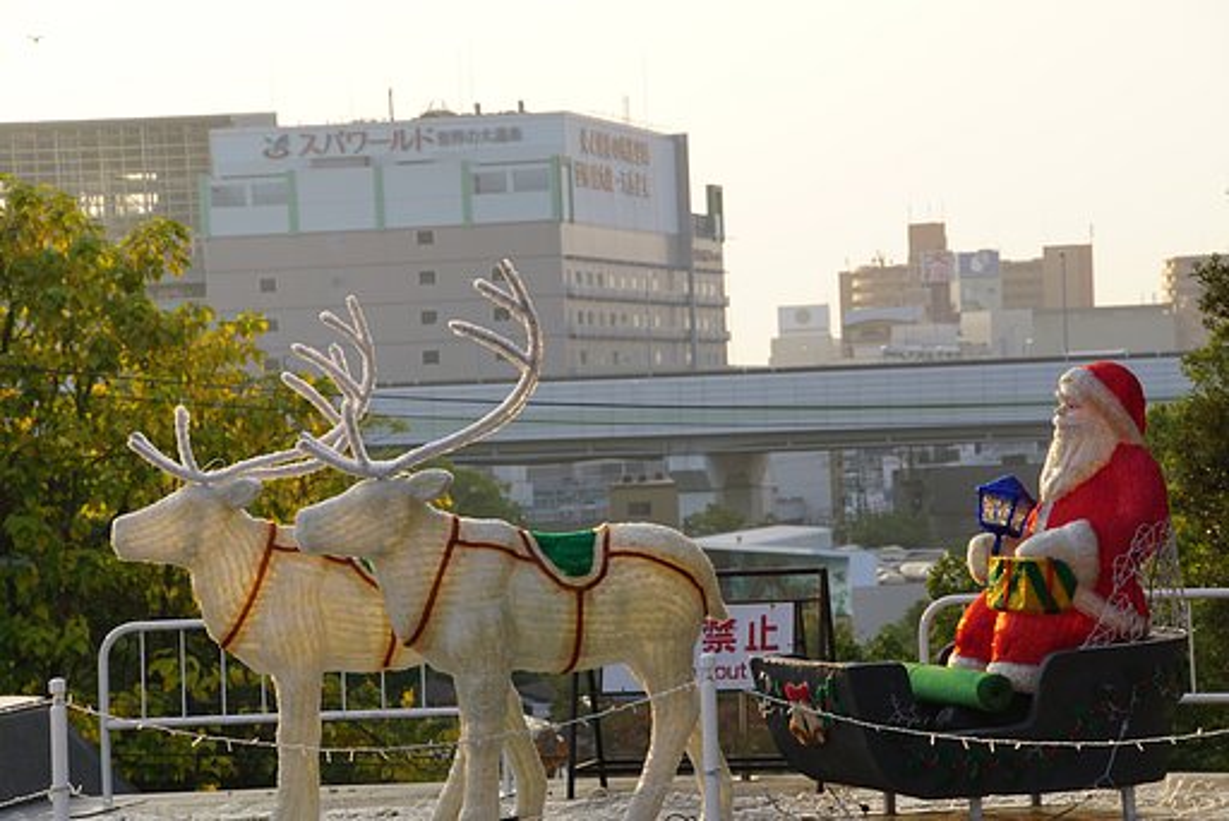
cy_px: 410
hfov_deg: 16.1
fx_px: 4355
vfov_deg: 10.8
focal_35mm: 128
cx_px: 614
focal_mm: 85
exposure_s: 1/160
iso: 200
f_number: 8
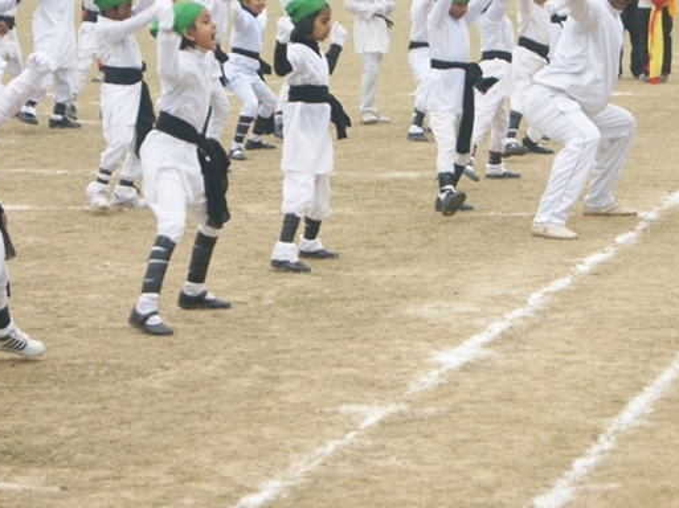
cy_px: 137
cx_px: 279
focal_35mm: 135
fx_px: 2646
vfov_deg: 11.0
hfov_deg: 14.6
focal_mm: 50
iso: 100
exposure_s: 1/160
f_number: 5.6
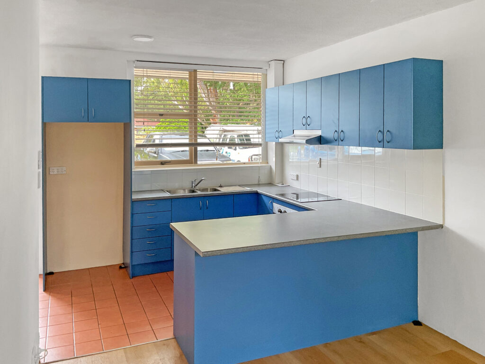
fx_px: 406
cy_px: 182
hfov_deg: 61.7
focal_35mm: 29
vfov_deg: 48.2
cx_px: 242
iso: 64
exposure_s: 1/50
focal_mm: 3
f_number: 1.8
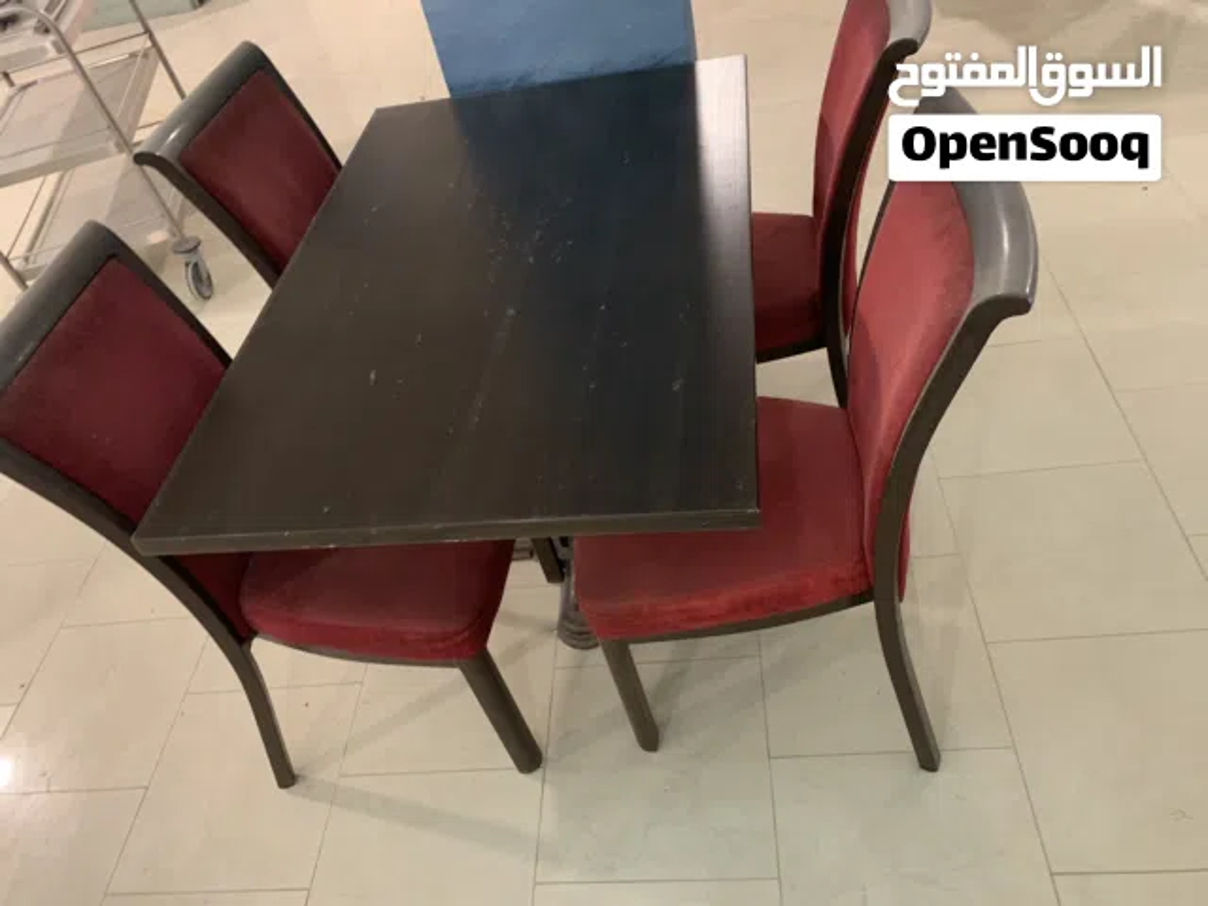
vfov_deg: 53.1
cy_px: 453
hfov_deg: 67.3
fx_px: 907
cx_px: 604
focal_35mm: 26
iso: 320
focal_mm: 4.25
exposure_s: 1/25
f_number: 1.8
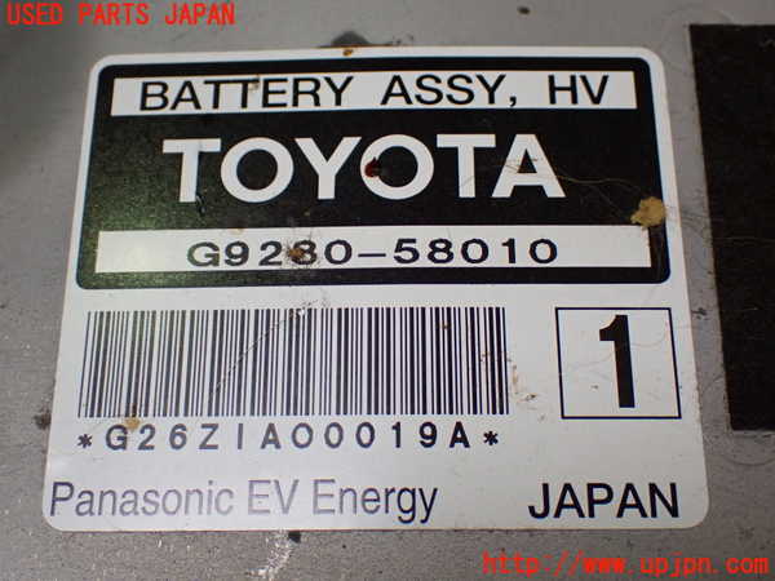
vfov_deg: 29.1
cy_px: 290
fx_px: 1119
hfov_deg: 38.2
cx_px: 388
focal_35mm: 50
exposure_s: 1/200
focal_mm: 9.01
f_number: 3.2
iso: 800
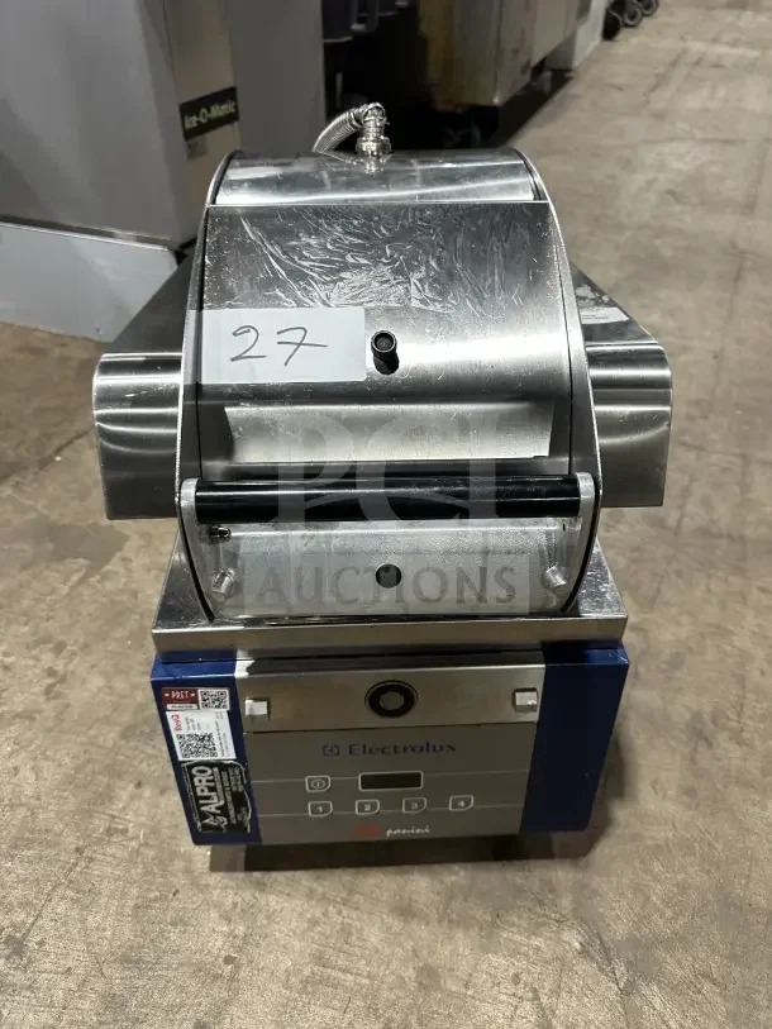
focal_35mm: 24
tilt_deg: -39.5
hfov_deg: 56.8
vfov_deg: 71.6
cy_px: 514
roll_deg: +0.1
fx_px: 713
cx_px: 386
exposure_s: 1/60
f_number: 1.78
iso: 250
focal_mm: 6.86
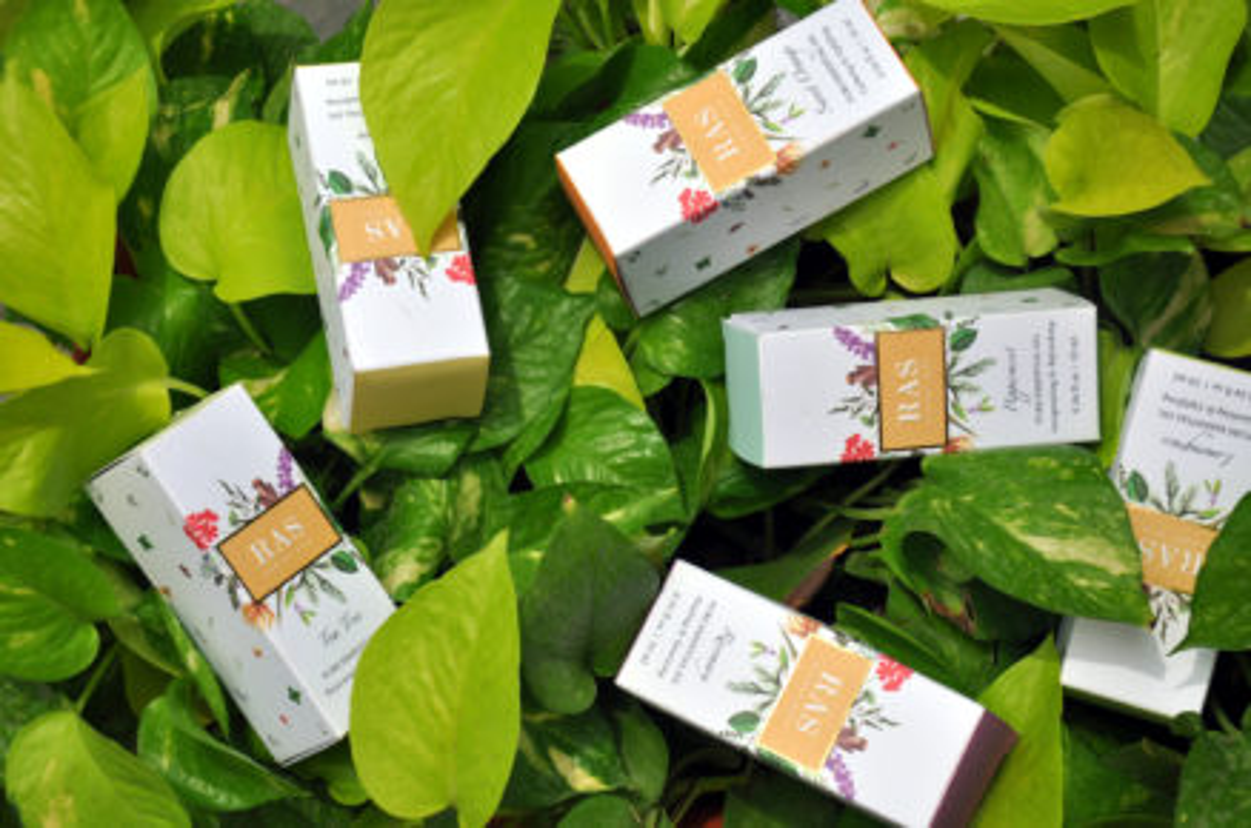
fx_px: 3225
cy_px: 414
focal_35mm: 93
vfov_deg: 14.6
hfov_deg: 22.0
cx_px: 626
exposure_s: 1/1000
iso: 200
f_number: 8
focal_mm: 62
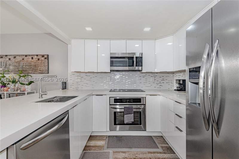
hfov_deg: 96.7
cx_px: 120
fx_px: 106
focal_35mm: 16
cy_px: 80
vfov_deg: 73.7
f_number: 8
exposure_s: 1/20
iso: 800
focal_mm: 16
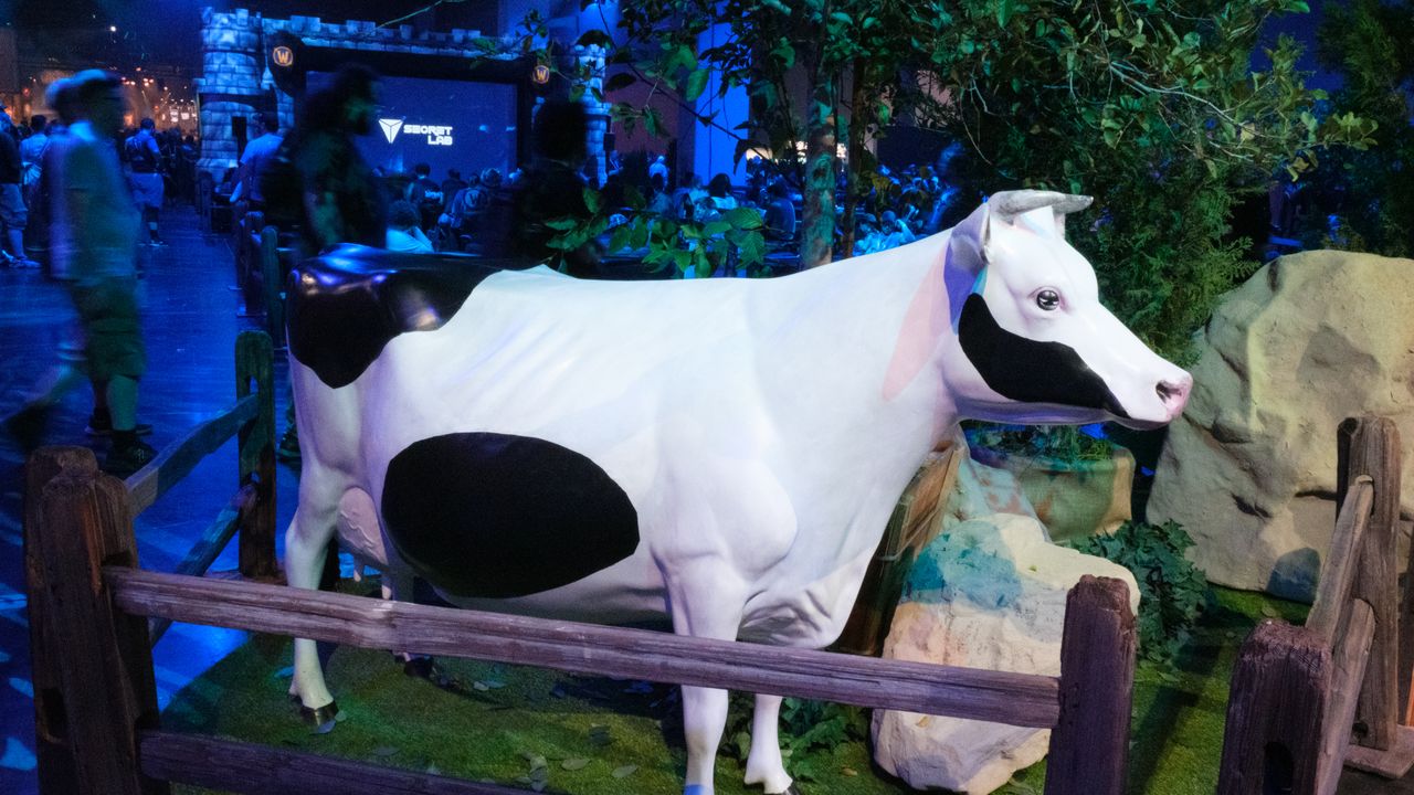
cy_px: 398
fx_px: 1139
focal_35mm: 30
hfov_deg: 63.7
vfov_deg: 38.5
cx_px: 707
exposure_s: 1/15
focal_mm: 19.2
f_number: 22
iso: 12800
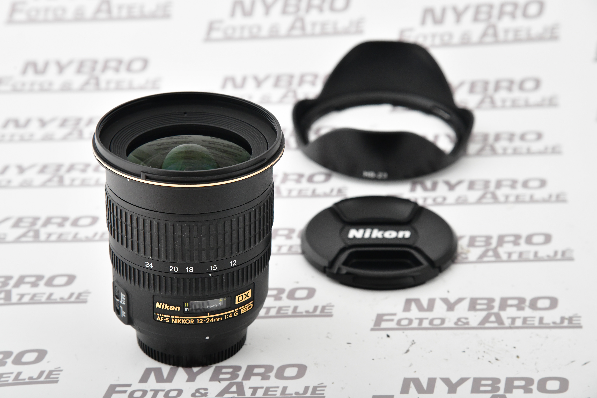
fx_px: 1990
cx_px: 298
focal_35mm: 120
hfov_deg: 17.1
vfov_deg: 11.4
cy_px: 199
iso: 3200
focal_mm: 120
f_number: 10
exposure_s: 1/200
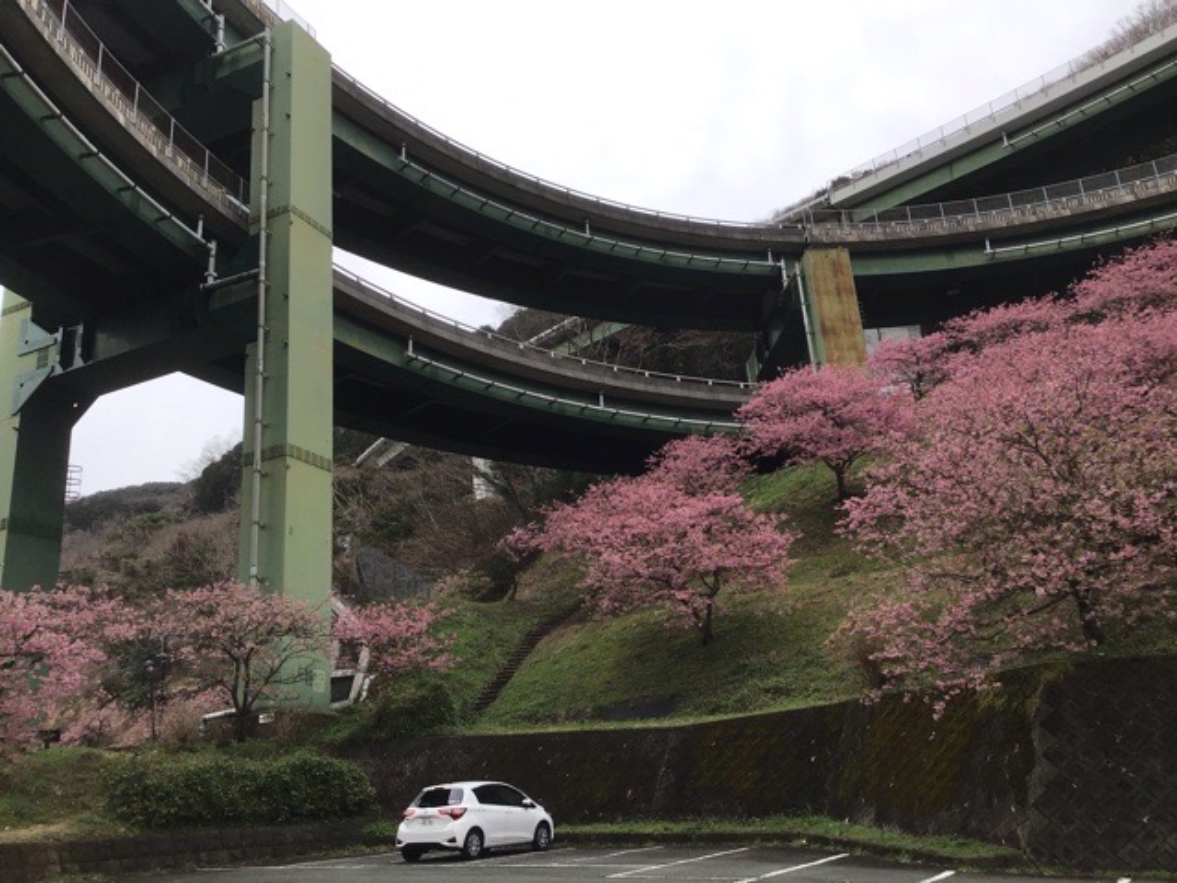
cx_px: 588
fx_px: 1054
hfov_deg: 58.4
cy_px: 442
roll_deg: +6.1
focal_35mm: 31
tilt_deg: +19.7
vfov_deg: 45.4
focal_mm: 3.3
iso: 25
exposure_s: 1/466
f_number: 2.4
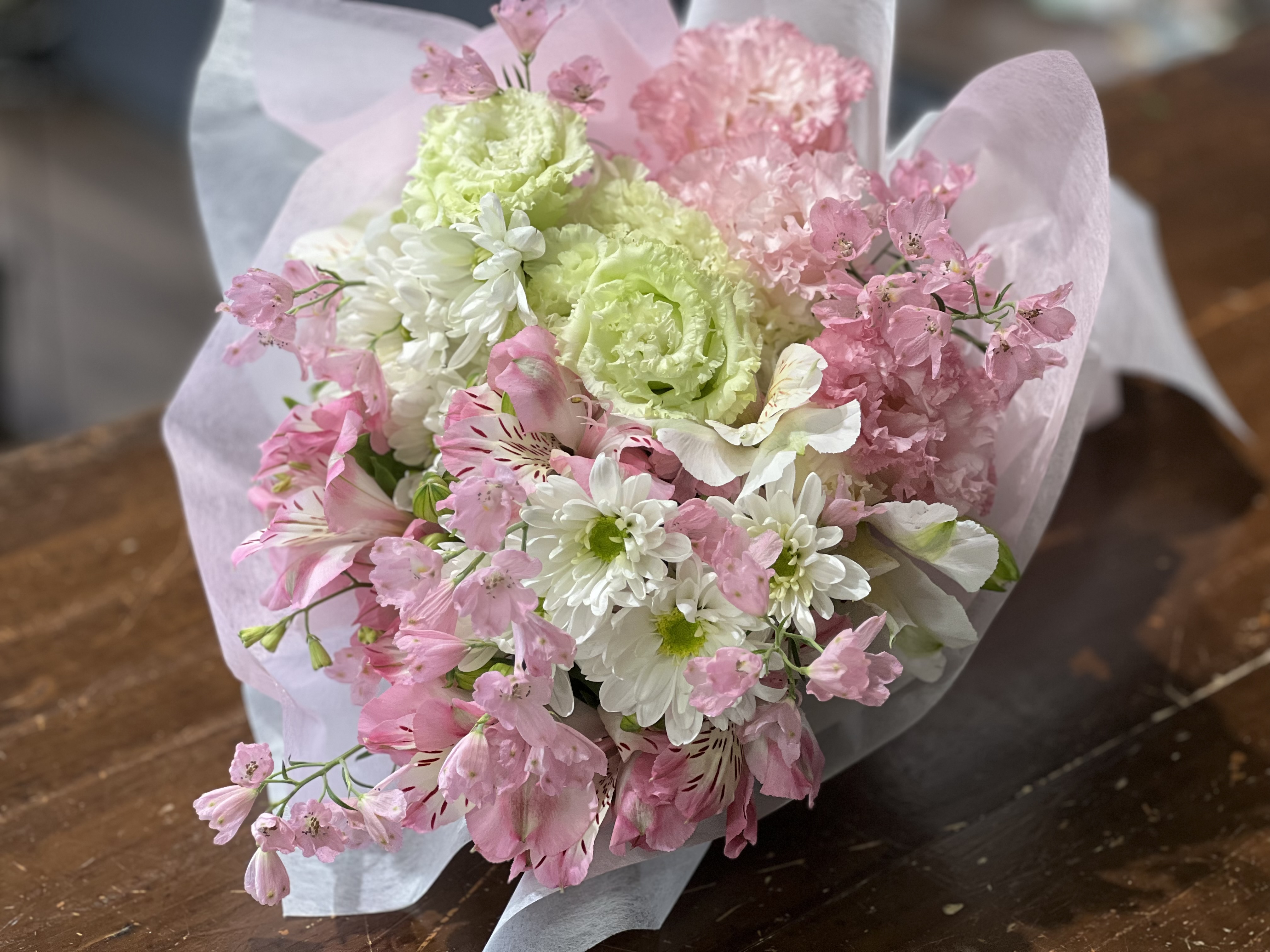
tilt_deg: -27.4
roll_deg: -1.1
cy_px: 476
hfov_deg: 25.3
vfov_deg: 19.1
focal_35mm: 77
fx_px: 2825
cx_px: 635
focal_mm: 9
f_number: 2.8
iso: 125
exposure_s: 1/33
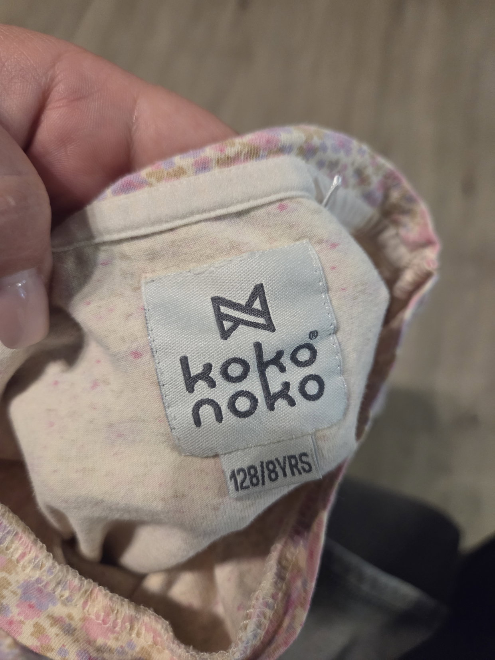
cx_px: 248
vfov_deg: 73.9
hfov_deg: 58.9
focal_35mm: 23
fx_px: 438
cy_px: 330
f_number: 1.8
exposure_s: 1/100
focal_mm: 5.4
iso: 1250
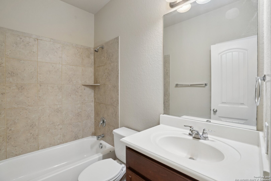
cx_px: 136
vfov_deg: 73.7
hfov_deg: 96.7
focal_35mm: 16
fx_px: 120
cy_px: 90
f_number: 8
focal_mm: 16
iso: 400
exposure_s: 1/8
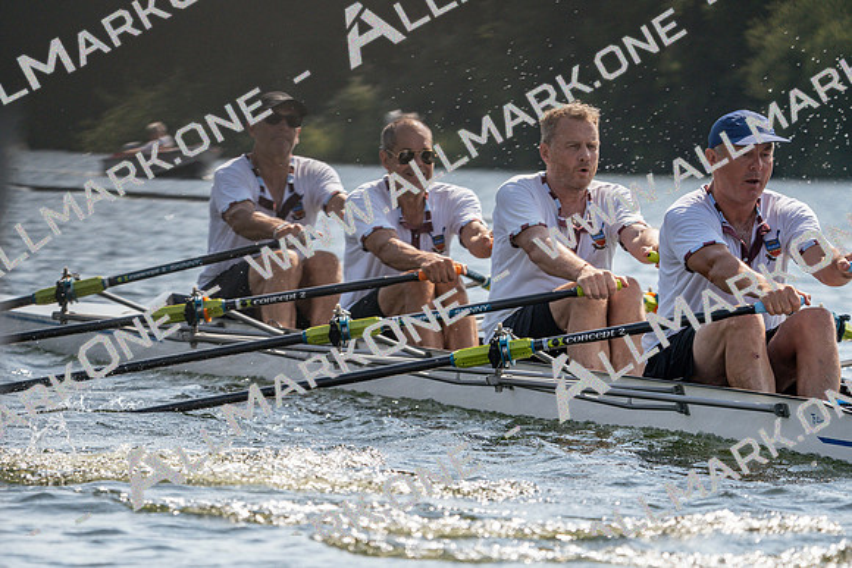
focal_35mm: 303
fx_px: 7172
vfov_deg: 4.5
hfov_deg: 6.8
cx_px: 426
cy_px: 284
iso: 320
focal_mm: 303
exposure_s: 1/1600
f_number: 6.3
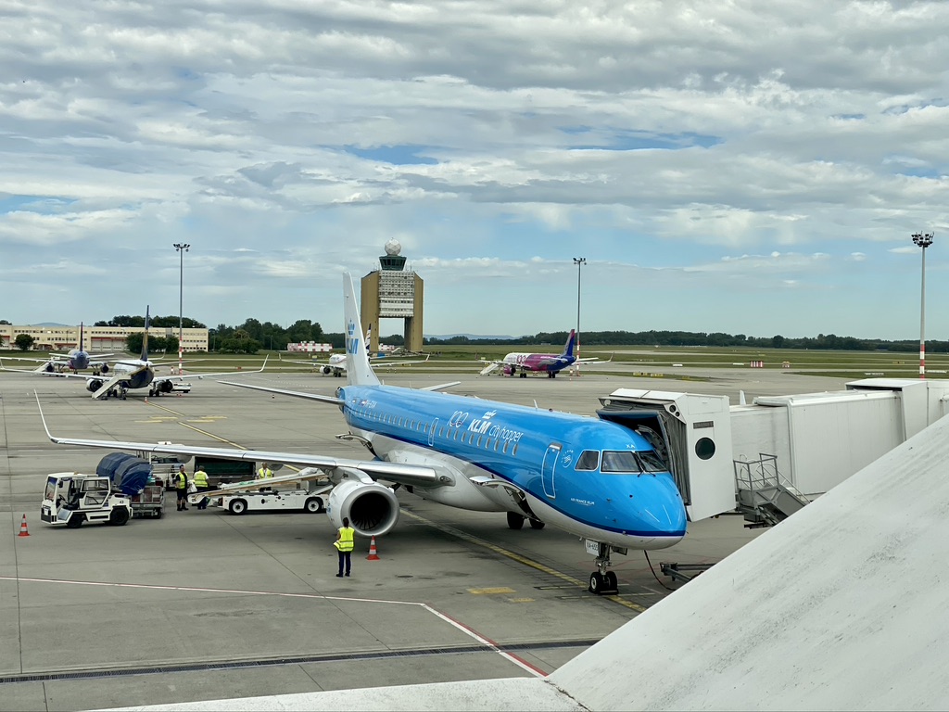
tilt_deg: -0.1
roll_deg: -1.0
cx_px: 474
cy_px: 356
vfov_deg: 28.0
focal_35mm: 52
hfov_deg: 36.8
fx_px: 1426
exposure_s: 1/1653
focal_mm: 6
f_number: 2
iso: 20
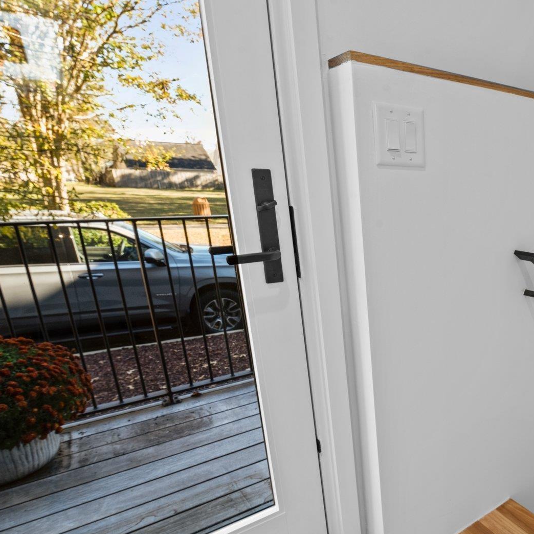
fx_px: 436
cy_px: 328
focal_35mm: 25
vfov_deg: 62.2
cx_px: 504
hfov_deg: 53.0
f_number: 8
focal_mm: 15
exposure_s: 1/3
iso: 400
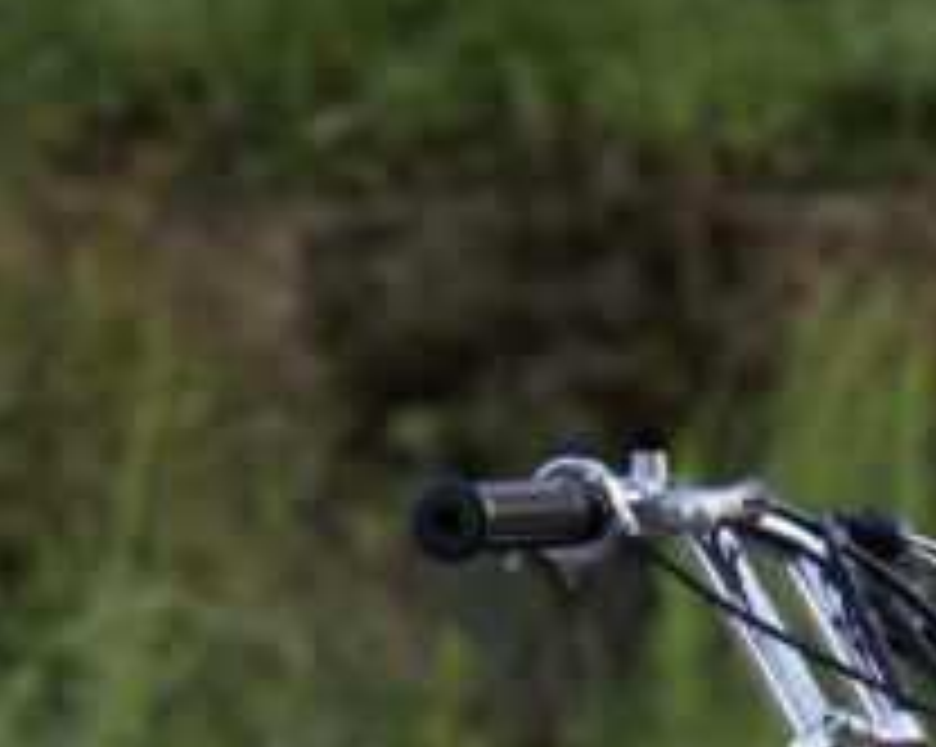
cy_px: 1424
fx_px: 19954
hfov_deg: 2.7
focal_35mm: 721
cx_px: 315
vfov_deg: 2.1
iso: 320
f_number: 5.6
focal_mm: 156
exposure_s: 1/160
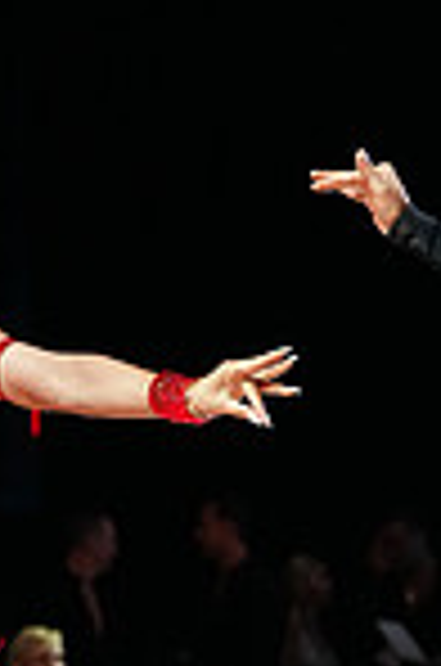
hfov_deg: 4.0
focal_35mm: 338
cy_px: 891
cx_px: 209
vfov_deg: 6.1
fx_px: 6240
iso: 2500
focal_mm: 86
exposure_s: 1/320
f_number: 4
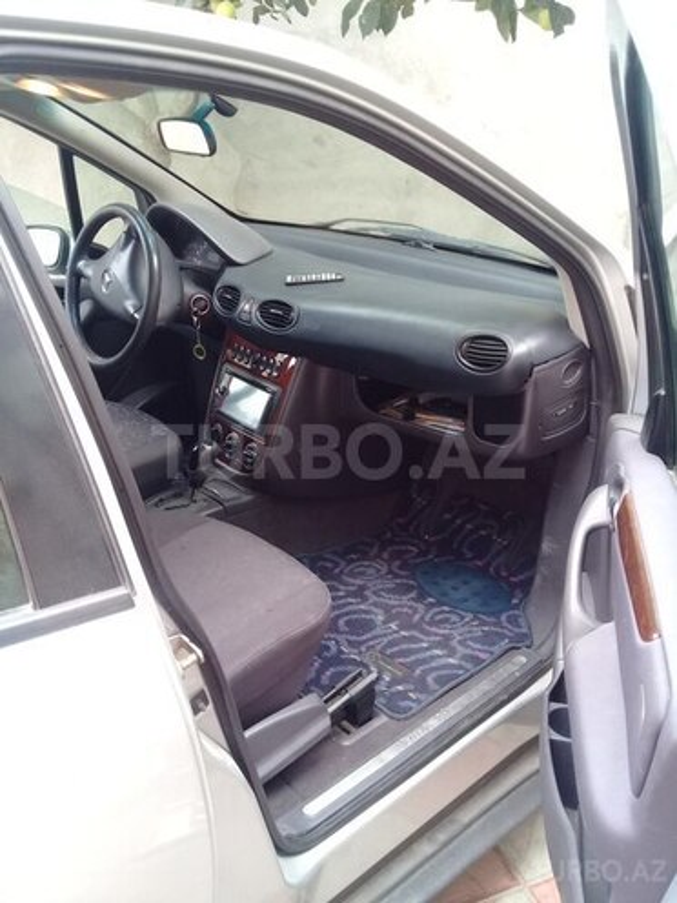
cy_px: 452
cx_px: 338
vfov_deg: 58.4
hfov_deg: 45.4
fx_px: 808
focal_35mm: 31
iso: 50
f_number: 2.2
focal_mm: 3.3
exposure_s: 1/33
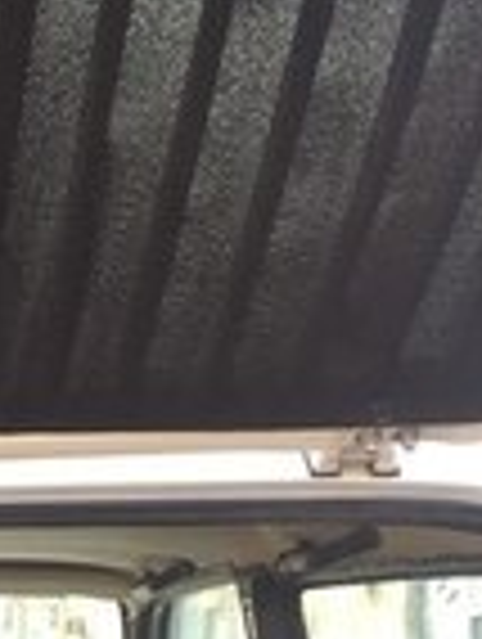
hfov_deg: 13.7
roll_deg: +0.2
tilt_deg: -10.7
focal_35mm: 101
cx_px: -261
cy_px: 986
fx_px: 1870
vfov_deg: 17.3
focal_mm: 4.15
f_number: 2.2
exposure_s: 1/100
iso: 32
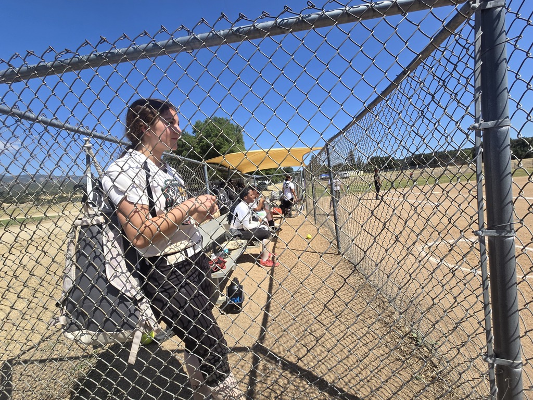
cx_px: 266
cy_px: 200
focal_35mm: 13
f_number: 2.2
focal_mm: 2.2
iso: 50
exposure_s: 1/1874
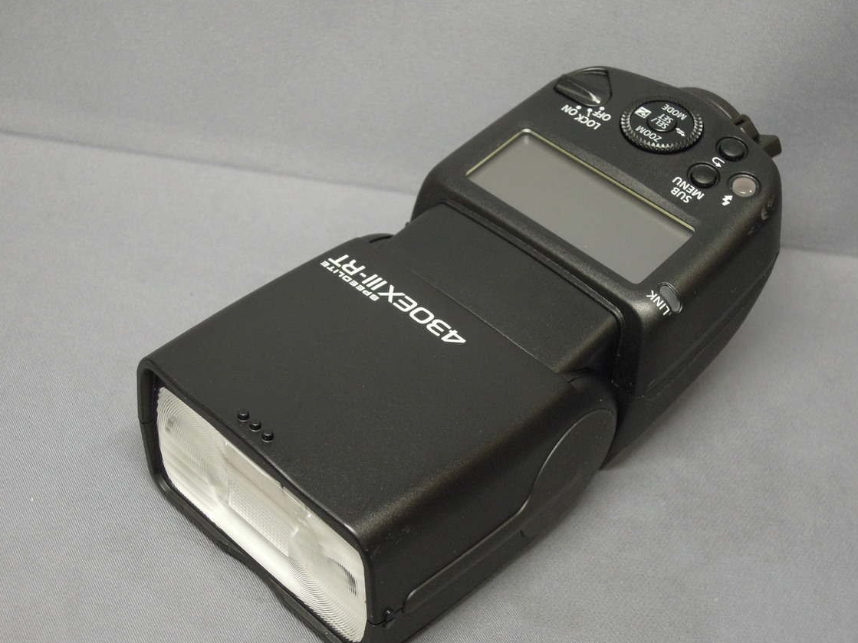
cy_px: 336
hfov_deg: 32.7
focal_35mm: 59
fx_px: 1462
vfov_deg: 24.8
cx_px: 429
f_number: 4
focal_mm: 9.9
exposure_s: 1/50
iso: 400
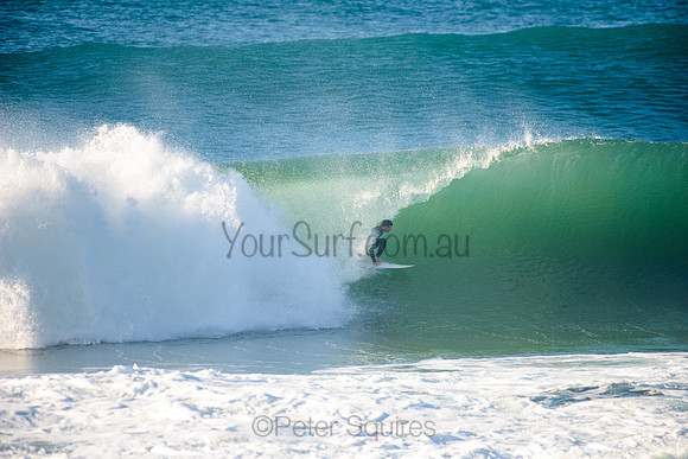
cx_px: 344
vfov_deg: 2.8
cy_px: 230
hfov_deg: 4.1
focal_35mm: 500
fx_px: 9557
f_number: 5.6
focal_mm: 500
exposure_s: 1/1600
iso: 250
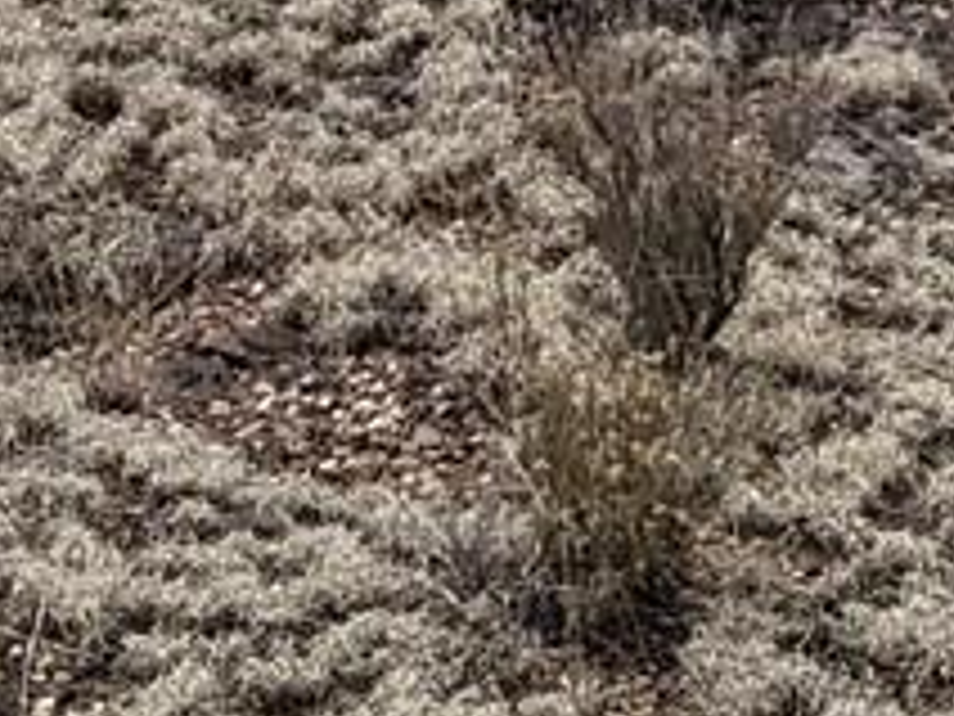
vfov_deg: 6.8
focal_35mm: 204
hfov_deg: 9.5
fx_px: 5622
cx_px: 1278
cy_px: -1085
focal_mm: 4.44
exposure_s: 1/4695
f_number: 1.8
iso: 66
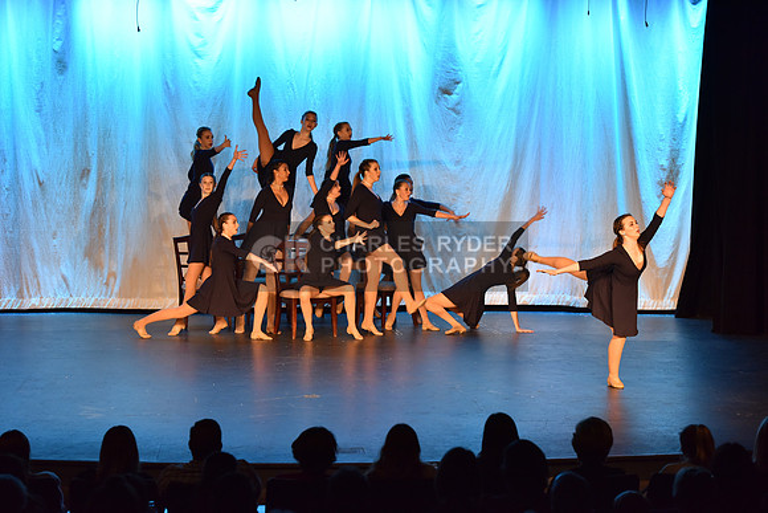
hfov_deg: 20.4
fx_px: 2134
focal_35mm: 100
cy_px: 256
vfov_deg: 13.7
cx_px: 384
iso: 2000
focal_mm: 100
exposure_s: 1/160
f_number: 4
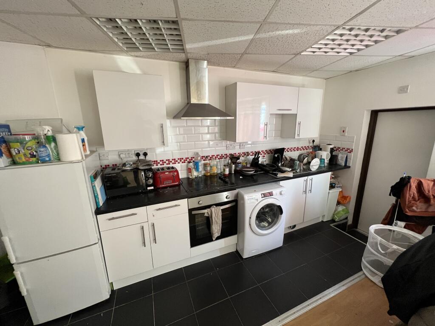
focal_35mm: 13
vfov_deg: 89.9
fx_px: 163
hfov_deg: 106.2
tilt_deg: -13.2
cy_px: 163
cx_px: 218
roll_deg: +0.9
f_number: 1.8
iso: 320
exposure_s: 1/60
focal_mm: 1.57
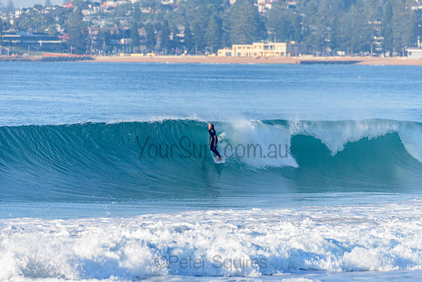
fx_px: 5862
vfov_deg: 2.8
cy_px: 141
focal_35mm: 500
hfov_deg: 4.1
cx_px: 211
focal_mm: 500
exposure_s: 1/2000
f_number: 5.6
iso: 280
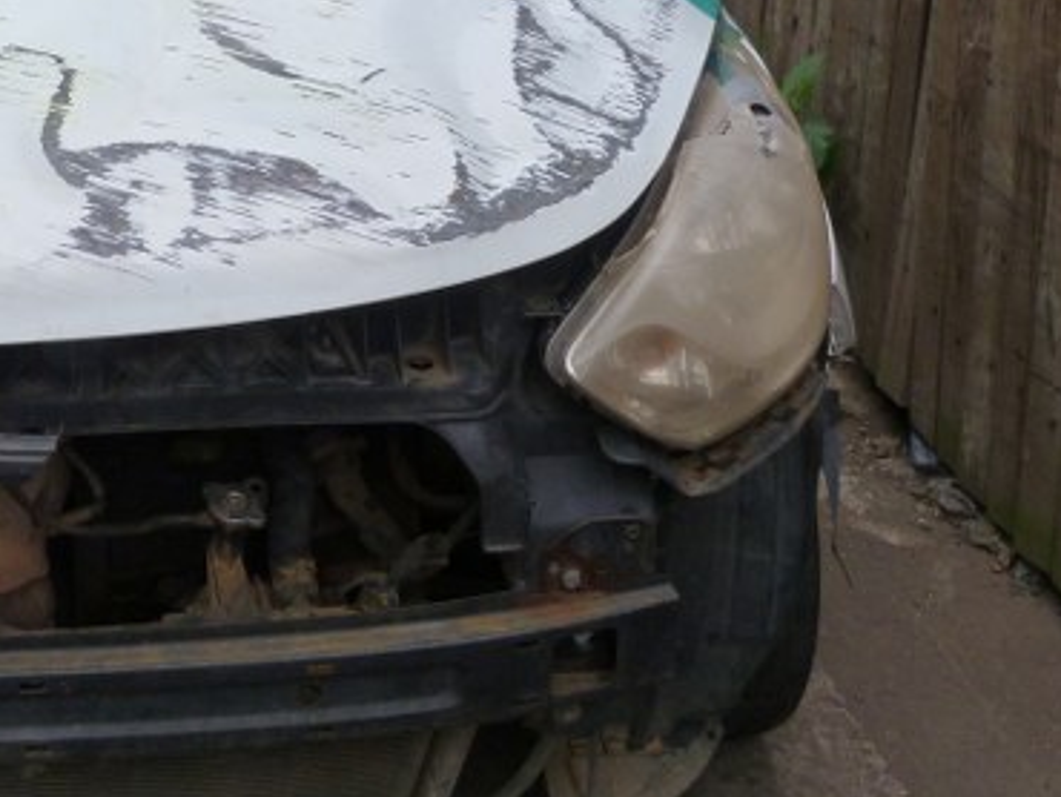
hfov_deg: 34.7
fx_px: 1656
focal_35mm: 54
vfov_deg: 26.3
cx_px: 249
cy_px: 100
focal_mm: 4.5
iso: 125
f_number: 4
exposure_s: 1/200
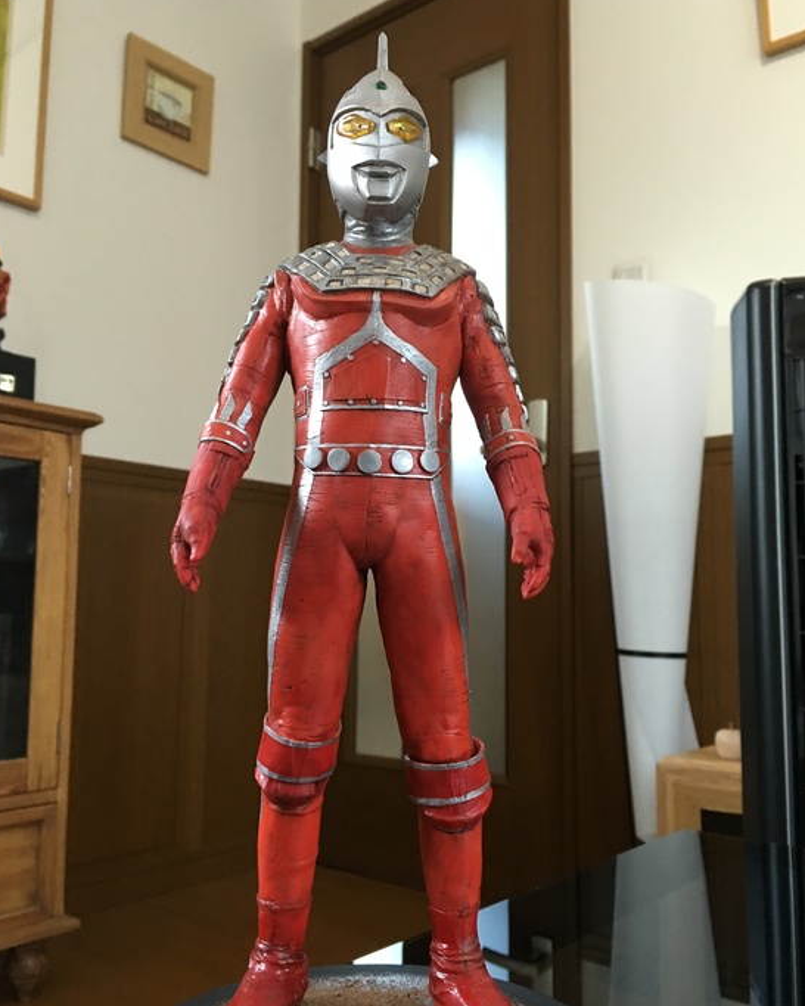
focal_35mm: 31
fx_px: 923
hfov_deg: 47.1
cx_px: 398
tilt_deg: +6.8
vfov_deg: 57.2
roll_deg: -0.5
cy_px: 520
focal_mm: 4.15
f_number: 2.2
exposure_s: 1/15
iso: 80
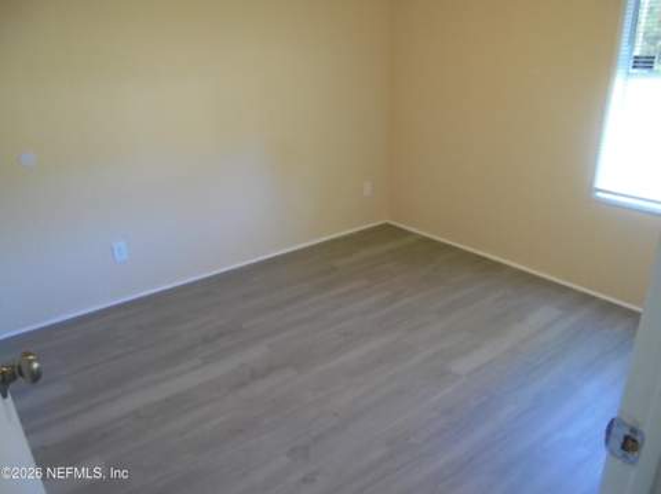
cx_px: 330
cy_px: 247
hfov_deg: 67.4
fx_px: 496
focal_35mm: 26
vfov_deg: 53.0
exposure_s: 1/20
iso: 400
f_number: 3.5
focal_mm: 4.6
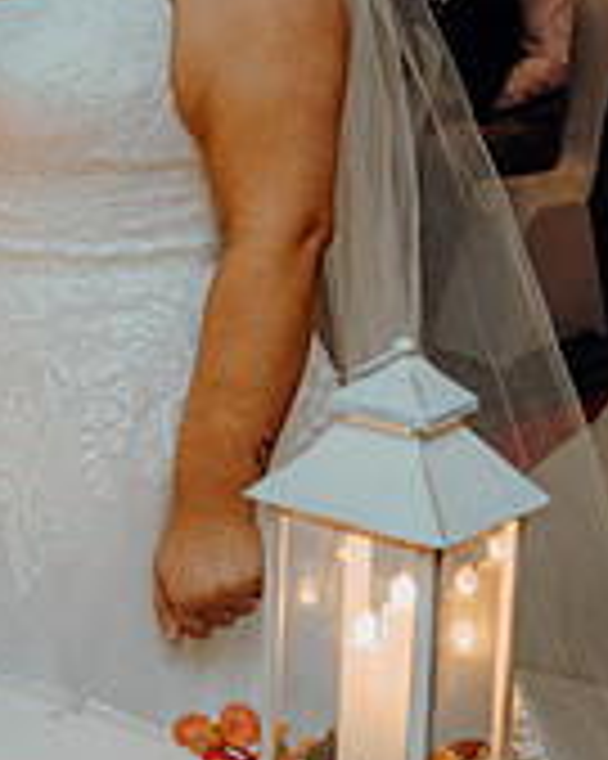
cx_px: -667
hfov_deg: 13.0
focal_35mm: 100
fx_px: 2251
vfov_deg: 19.0
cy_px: 142
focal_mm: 31
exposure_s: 1/160
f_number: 3.5
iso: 2500
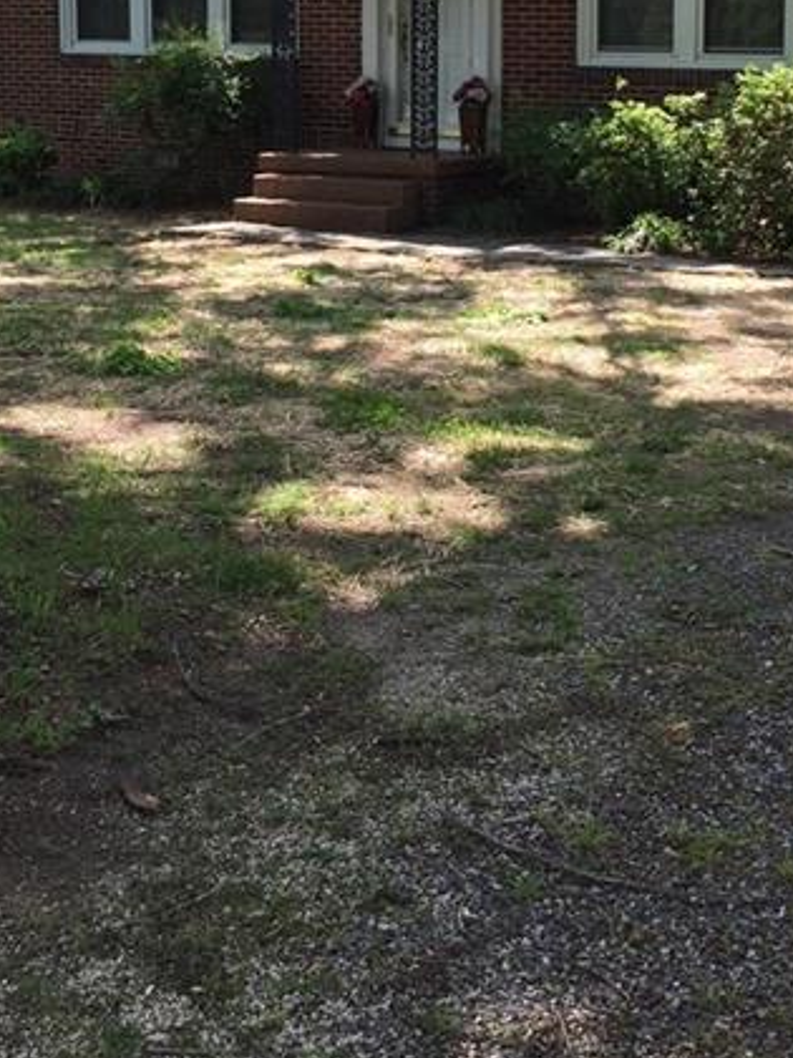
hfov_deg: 27.3
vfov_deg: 35.1
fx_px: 1619
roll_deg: -0.7
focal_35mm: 53
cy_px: 229
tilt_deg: -4.3
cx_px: 544
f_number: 2.2
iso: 32
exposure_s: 1/460
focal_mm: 4.15
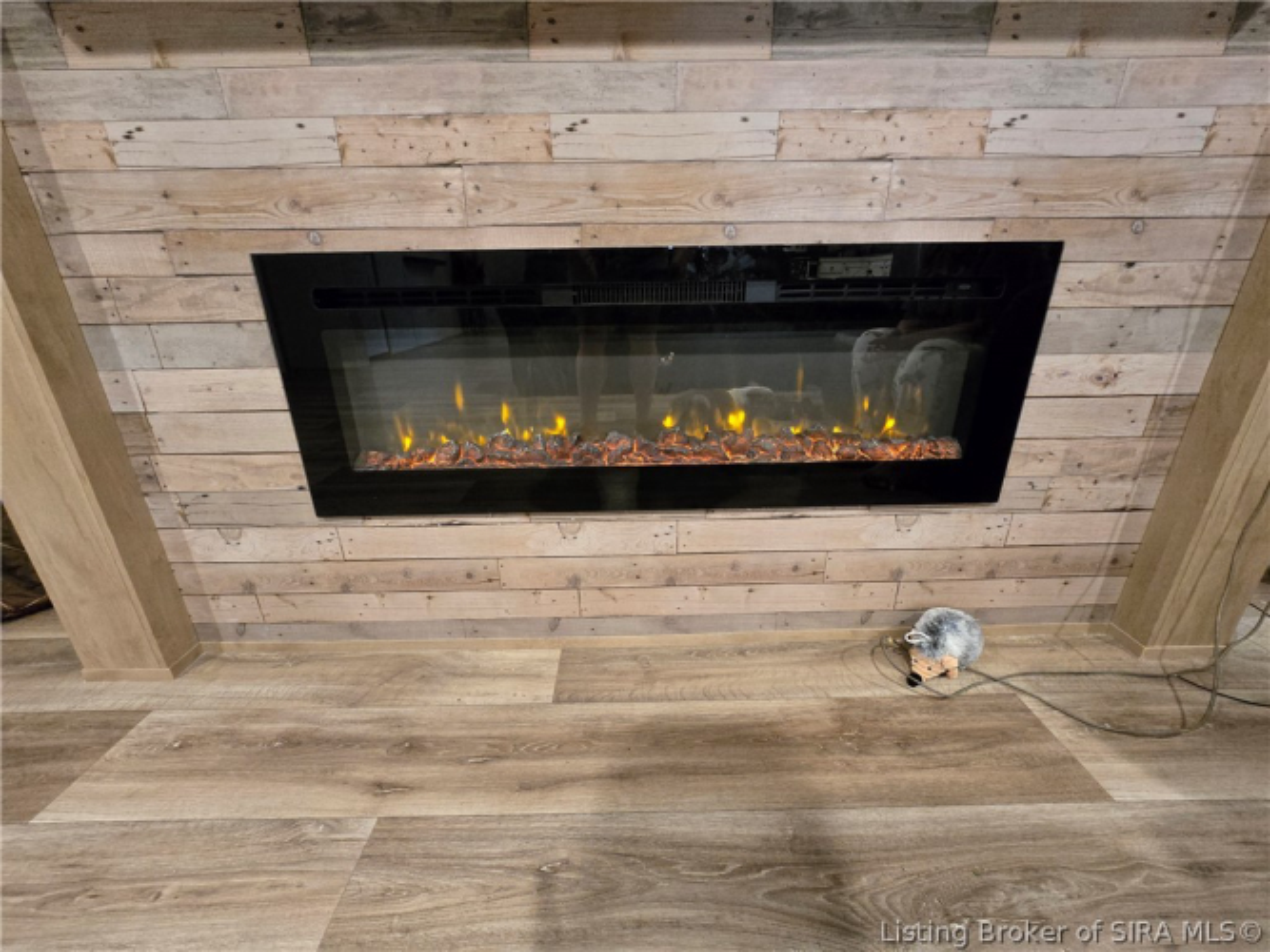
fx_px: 477
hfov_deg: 106.2
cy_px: 476
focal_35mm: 13
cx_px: 635
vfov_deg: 89.9
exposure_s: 1/60
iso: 1250
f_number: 2.2
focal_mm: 2.2
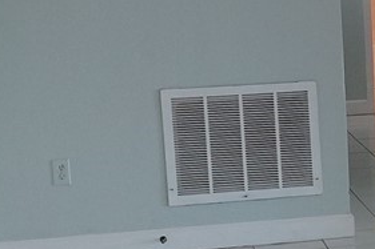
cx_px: 602
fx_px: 1541
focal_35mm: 148
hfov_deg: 13.0
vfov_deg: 9.3
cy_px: 137
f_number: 1.8
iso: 100
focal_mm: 4.69
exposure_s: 1/60
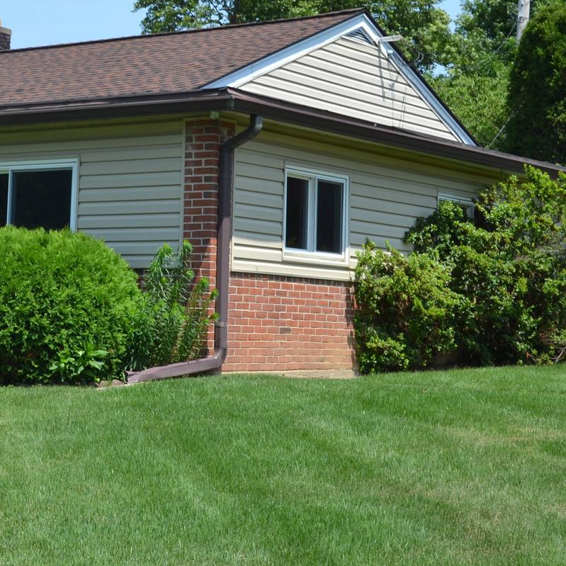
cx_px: 124
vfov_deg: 20.3
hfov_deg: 20.2
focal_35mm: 85
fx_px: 1572
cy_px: 180
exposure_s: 1/250
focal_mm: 26
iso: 100
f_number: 8
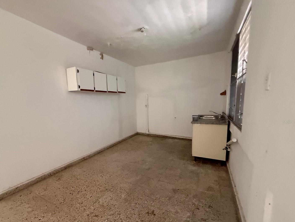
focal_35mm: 16
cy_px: 122
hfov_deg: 94.2
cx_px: 134
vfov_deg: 77.9
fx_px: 136
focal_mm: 2.22
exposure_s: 1/60
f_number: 2.2
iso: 800
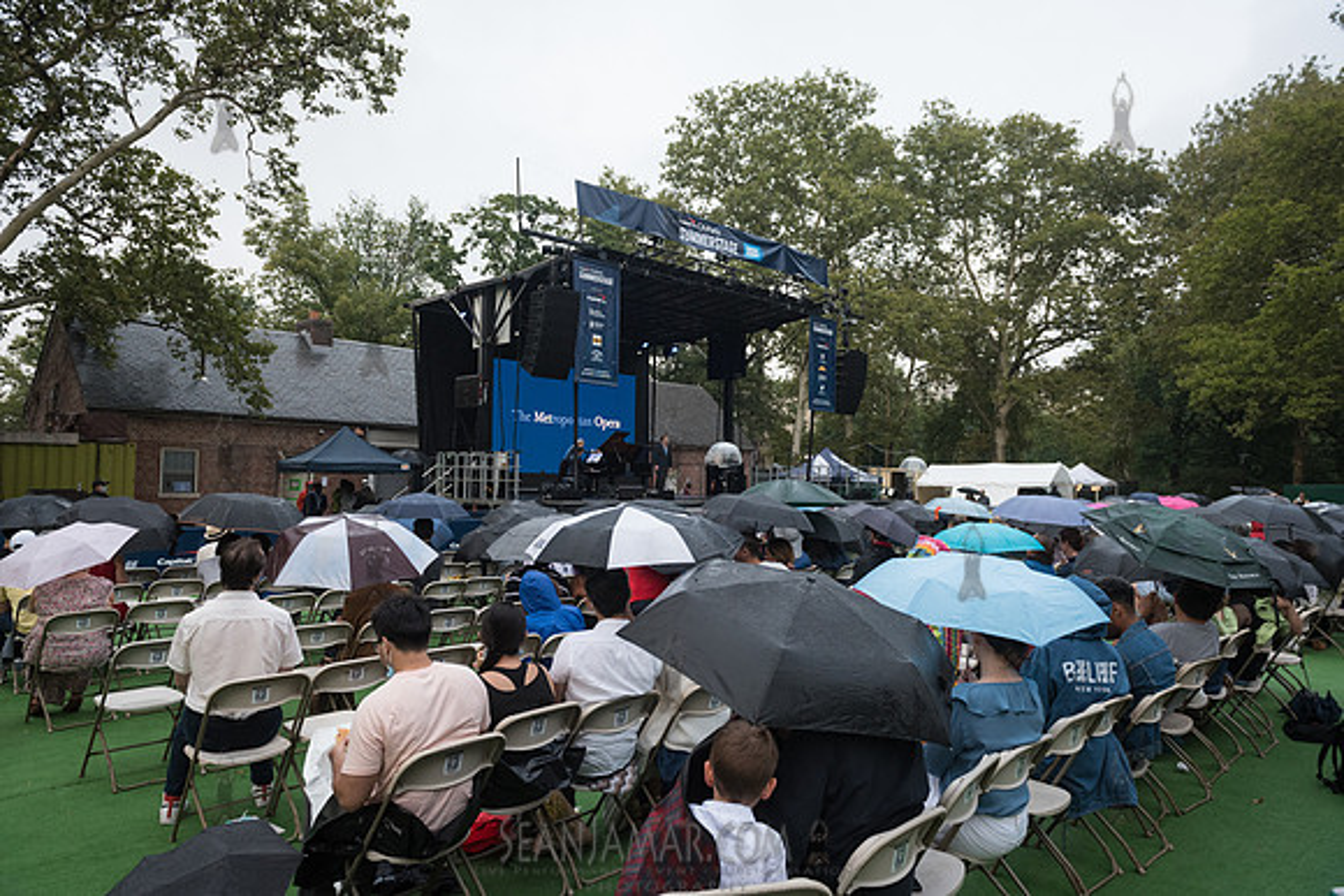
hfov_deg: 73.7
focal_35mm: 24
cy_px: 448
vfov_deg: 53.2
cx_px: 672
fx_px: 896
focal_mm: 24
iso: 1600
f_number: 4.5
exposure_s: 1/500
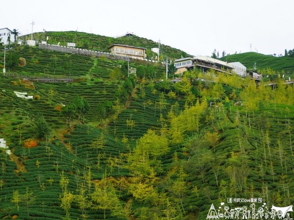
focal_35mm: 80
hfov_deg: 24.4
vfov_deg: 18.4
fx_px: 679
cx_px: 147
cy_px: 110
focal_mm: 40
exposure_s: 1/100
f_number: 4
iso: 500
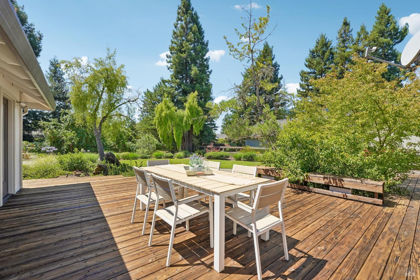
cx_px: 210
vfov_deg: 81.2
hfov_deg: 104.3
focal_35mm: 14
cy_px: 140
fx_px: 163
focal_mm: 14
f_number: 8
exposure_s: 1/640
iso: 640
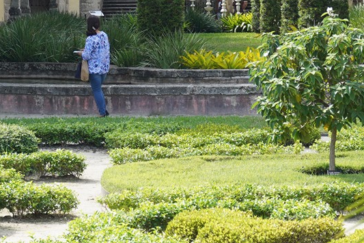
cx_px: 143
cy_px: 14
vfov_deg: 7.4
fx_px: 1860
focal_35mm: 184
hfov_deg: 11.2
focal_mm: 49
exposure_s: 1/100
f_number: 8
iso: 100
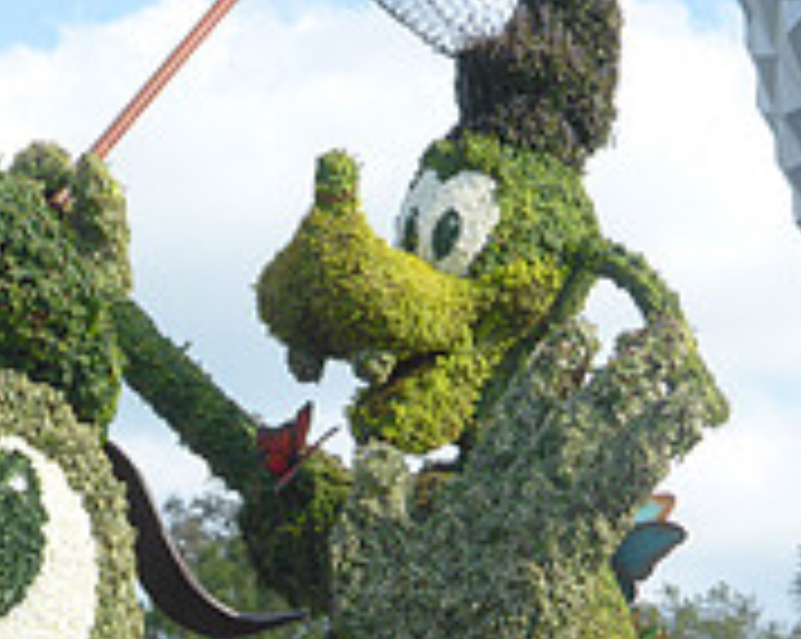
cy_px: 974
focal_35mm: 194
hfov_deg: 9.9
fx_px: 4594
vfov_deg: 7.8
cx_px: 212
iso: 100
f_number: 4.7
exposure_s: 1/400
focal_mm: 10.3
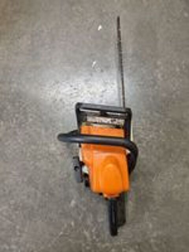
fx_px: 189
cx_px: 94
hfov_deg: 53.1
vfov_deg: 67.3
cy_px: 126
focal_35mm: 26
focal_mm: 5.4
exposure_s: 1/50
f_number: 1.8
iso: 500
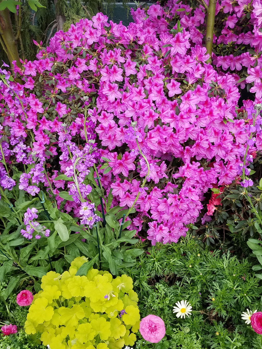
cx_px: 144
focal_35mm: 31
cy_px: 198
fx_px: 313
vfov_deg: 58.2
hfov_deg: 45.4
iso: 50
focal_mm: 4.2
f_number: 1.7
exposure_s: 1/288
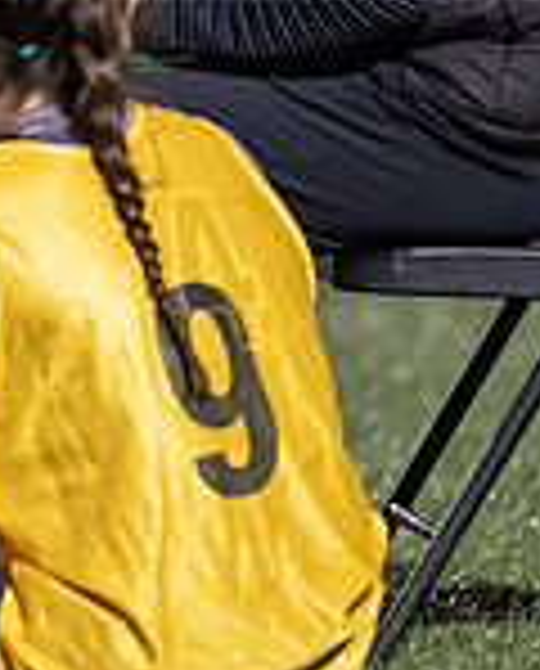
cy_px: 74
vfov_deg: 1.8
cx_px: -261
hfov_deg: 1.4
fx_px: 21747
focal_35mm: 1093
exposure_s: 1/800
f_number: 2.8
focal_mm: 300
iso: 8000
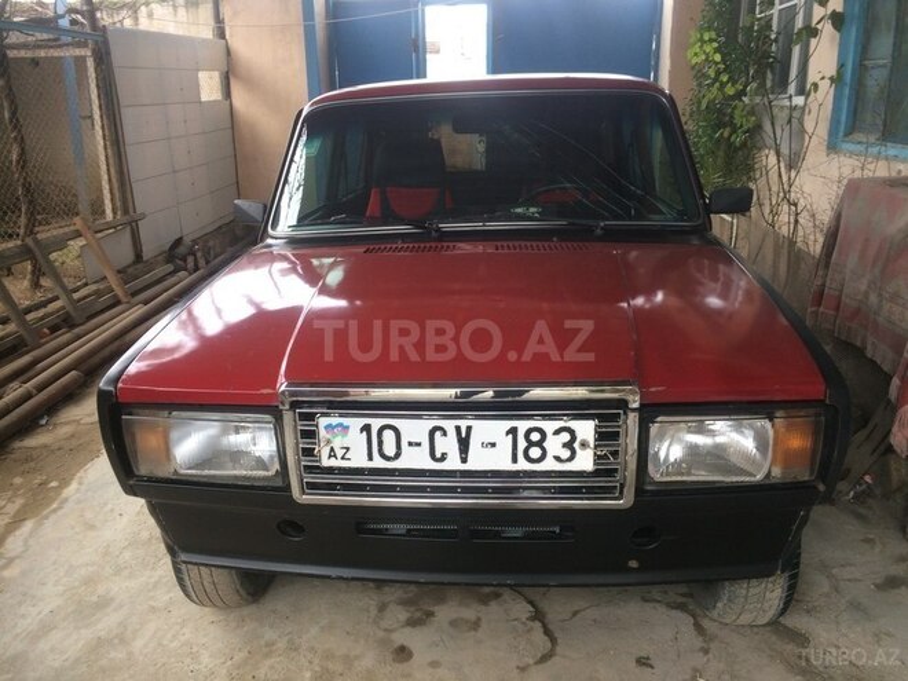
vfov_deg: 48.2
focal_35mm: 29
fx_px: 761
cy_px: 340
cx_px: 454
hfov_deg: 61.7
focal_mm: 4.15
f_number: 2.2
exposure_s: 1/100
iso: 50
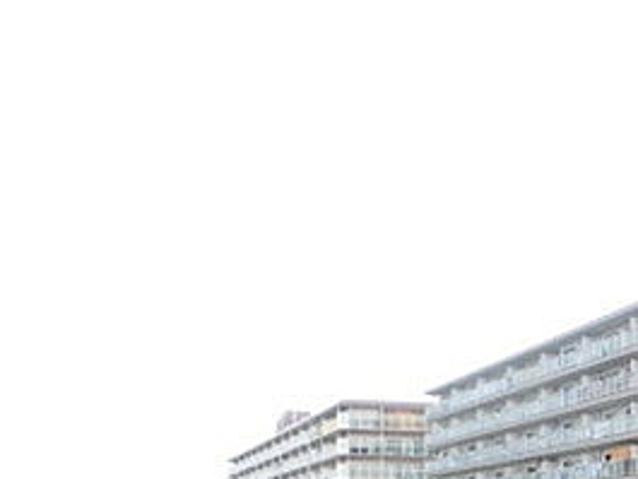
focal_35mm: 58
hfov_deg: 32.9
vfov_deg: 23.8
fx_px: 1069
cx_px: 214
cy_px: 510
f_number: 3
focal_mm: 4.24
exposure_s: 1/160
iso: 80
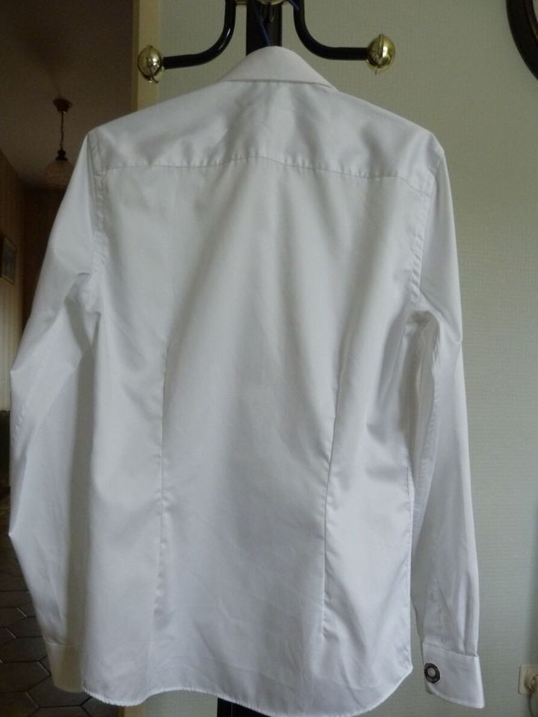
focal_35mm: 28
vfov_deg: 63.3
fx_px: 580
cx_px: 258
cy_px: 399
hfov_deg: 49.7
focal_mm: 4.5
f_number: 2.8
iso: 400
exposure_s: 1/30
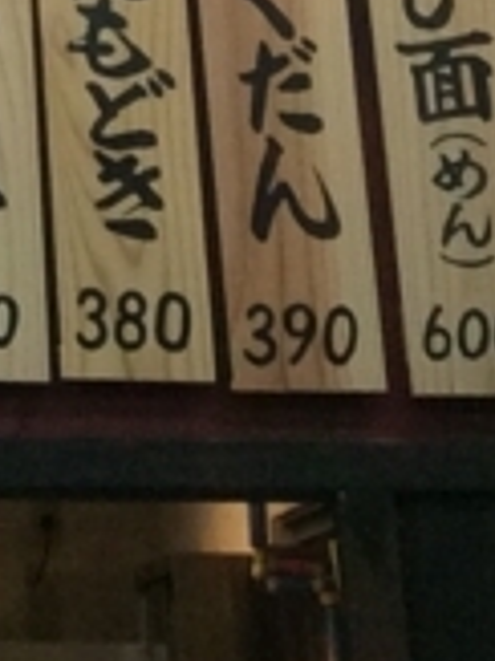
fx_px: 3837
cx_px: -586
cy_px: -1200
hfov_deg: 7.1
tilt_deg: +26.5
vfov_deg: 8.5
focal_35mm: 201
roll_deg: -1.2
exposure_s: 1/120
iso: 64
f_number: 2.4
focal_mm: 3.3
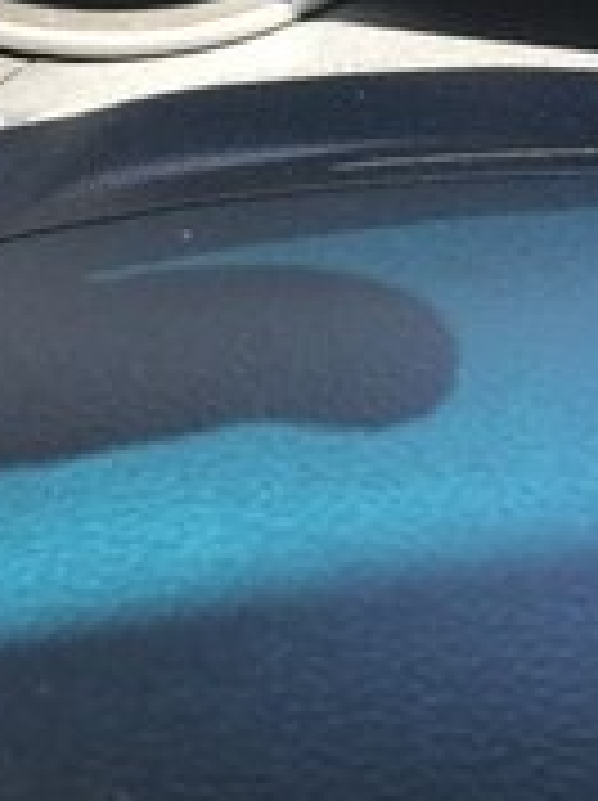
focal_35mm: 81
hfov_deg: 18.1
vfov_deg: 22.4
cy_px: -135
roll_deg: +0.4
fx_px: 1870
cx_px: 409
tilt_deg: -29.3
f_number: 2.2
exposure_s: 1/50
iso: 32
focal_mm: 4.15
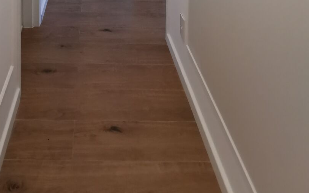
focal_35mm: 40
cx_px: 92
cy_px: -149
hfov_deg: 48.1
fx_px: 337
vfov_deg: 21.6
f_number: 2.2
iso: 200
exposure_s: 1/40
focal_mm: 2.35
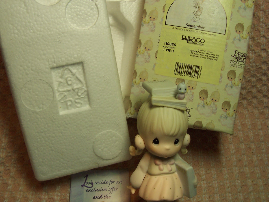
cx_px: 134
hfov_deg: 50.1
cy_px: 101
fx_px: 288
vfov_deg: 38.7
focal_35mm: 37
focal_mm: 5.6
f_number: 2.8
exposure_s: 1/125
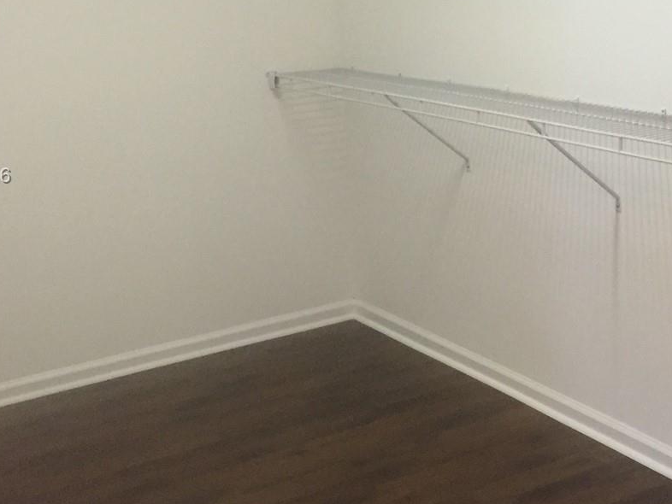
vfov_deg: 24.7
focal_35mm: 59
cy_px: 177
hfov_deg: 32.5
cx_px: 428
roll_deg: +2.9
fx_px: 1146
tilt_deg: -12.2
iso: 250
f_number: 2.2
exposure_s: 1/24
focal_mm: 4.15
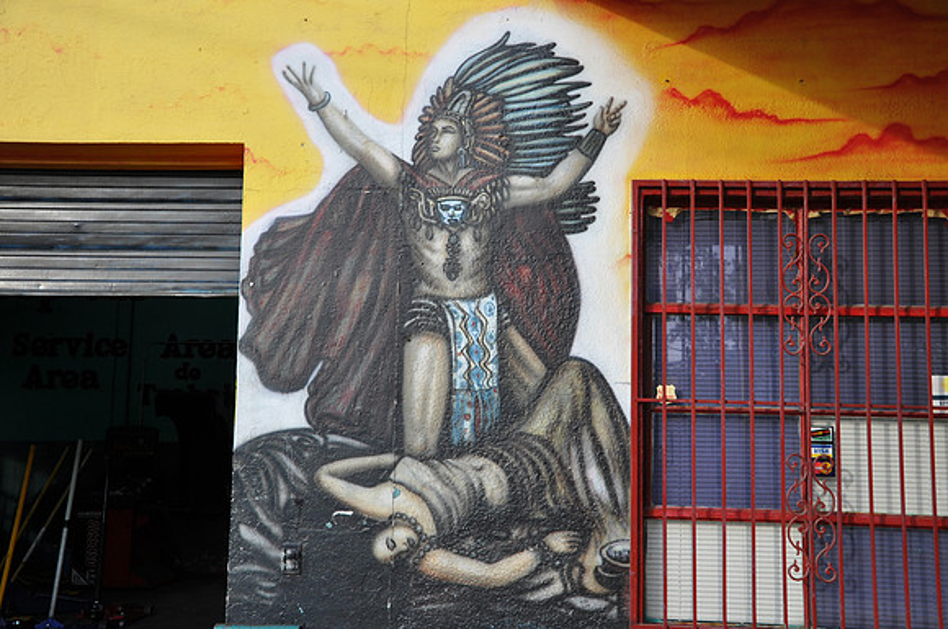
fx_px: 1104
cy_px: 314
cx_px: 474
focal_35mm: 42
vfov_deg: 31.8
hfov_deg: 46.5
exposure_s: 1/125
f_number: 5.6
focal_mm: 28
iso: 220
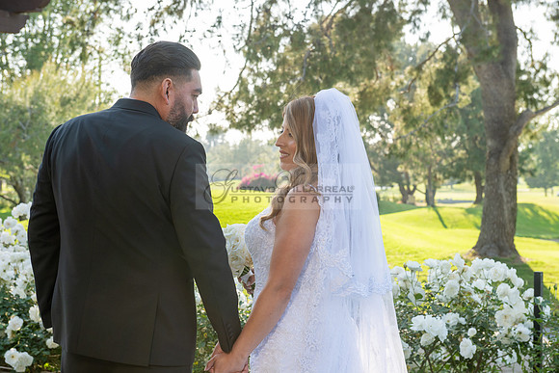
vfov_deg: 19.5
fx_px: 1087
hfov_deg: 28.8
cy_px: 186
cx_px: 280
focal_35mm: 70
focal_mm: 70
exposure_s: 1/160
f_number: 8
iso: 200
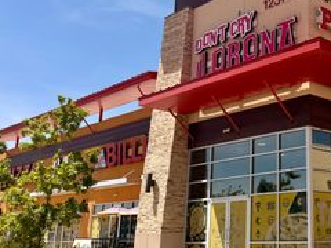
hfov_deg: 35.7
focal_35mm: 50
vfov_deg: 28.9
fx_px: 478
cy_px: 76
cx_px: 302
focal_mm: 6.76
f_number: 1.78
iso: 80
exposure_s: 1/7353
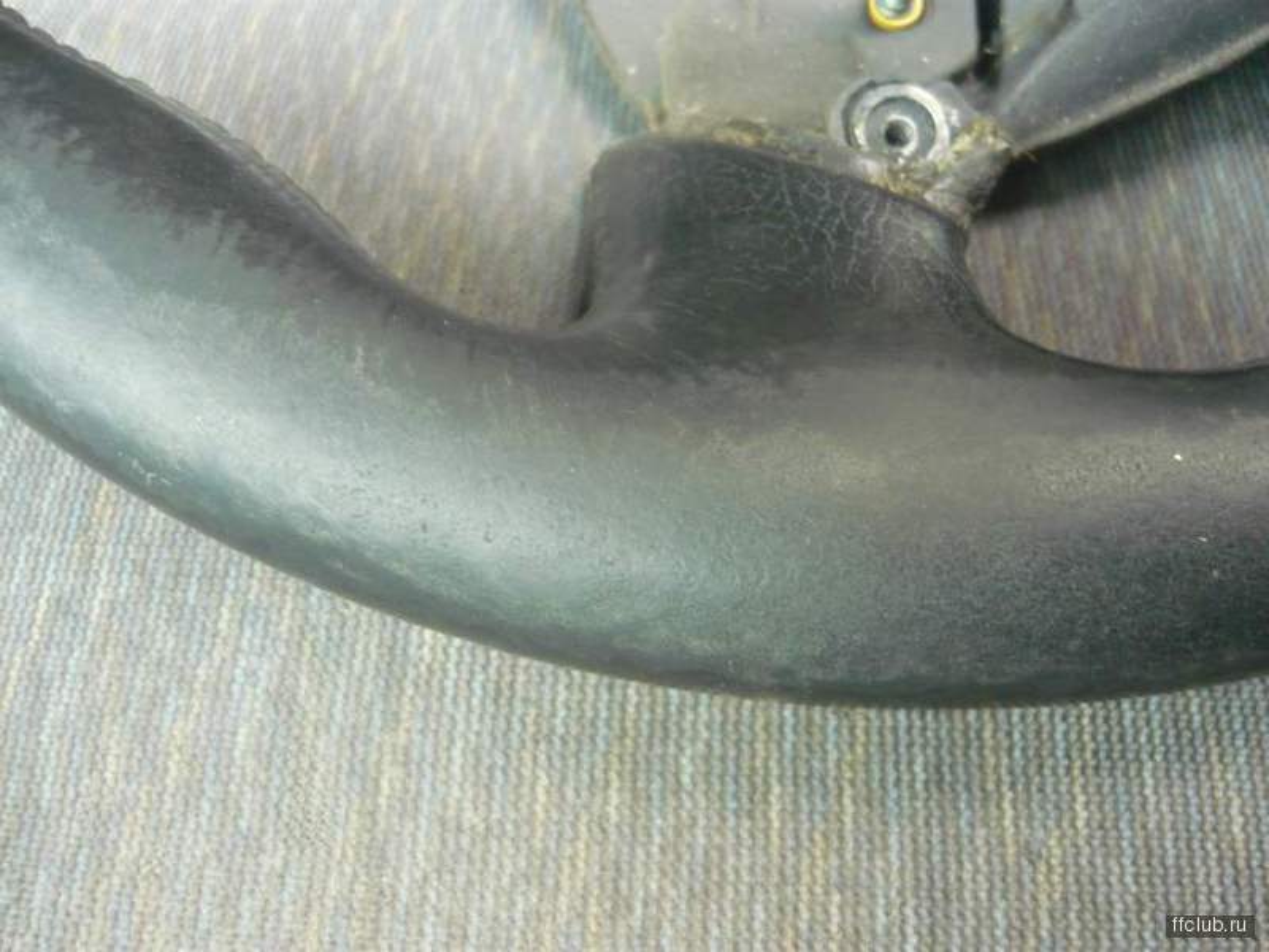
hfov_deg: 55.4
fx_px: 1210
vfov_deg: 42.9
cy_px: 476
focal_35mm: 33
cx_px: 634
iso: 400
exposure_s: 1/30
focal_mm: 5.5
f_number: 2.8
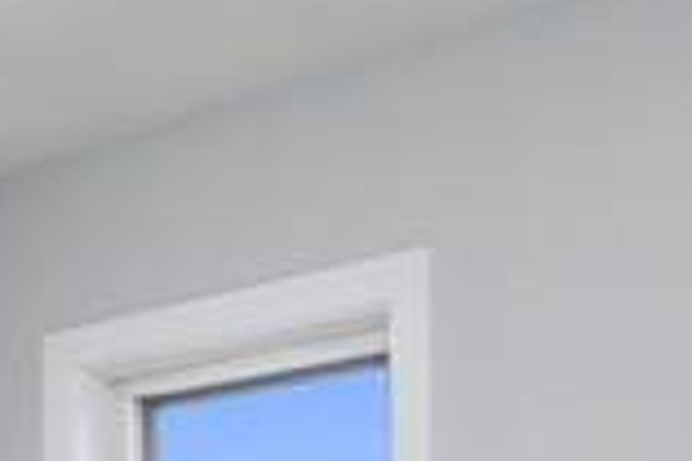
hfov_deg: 20.7
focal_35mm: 92
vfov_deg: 13.0
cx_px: -133
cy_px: 915
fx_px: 1768
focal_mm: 14
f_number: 8
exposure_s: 1/80
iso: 100
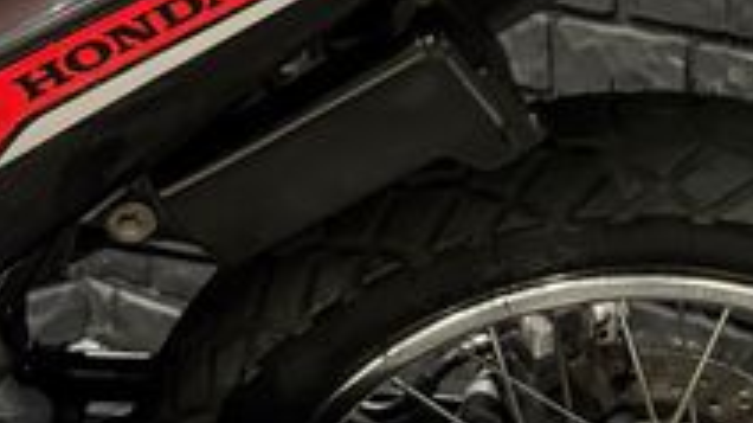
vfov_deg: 20.5
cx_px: 654
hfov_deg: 34.4
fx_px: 1157
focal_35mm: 58
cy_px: 89
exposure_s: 1/40
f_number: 1.78
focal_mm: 6.76
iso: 640
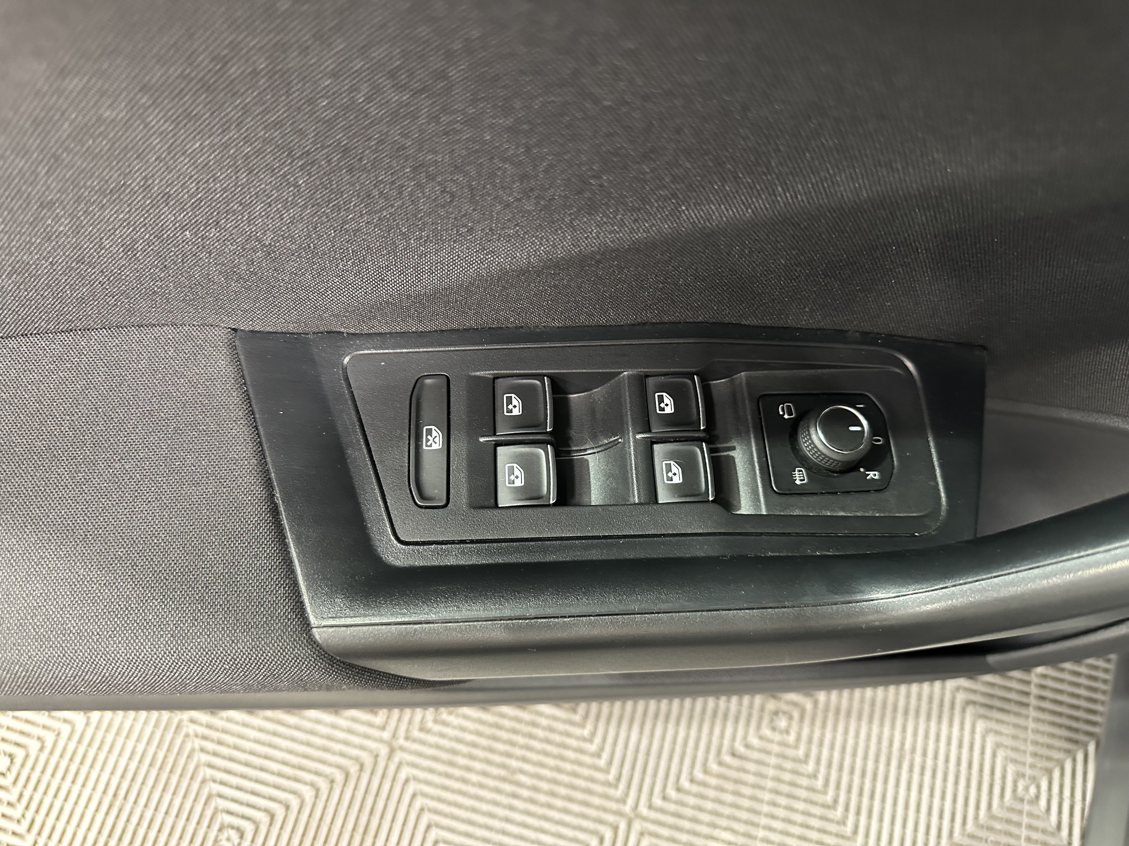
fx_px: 783
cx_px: 564
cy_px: 423
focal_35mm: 24
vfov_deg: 56.8
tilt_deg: -67.9
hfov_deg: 71.6
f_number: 1.78
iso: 640
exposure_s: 1/33
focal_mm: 6.86
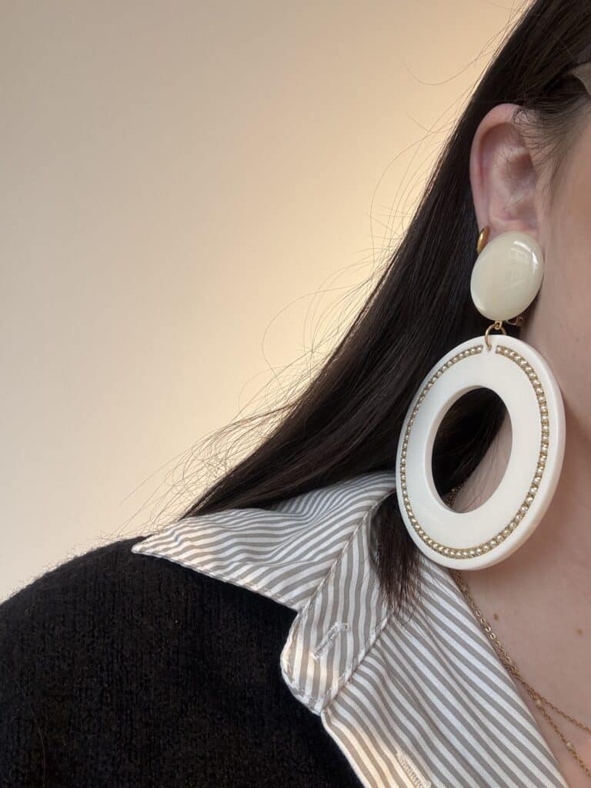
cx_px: 296
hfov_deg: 46.8
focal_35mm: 30
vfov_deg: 60.0
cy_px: 394
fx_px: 683
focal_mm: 2.69
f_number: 1.9
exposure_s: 1/100
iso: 32
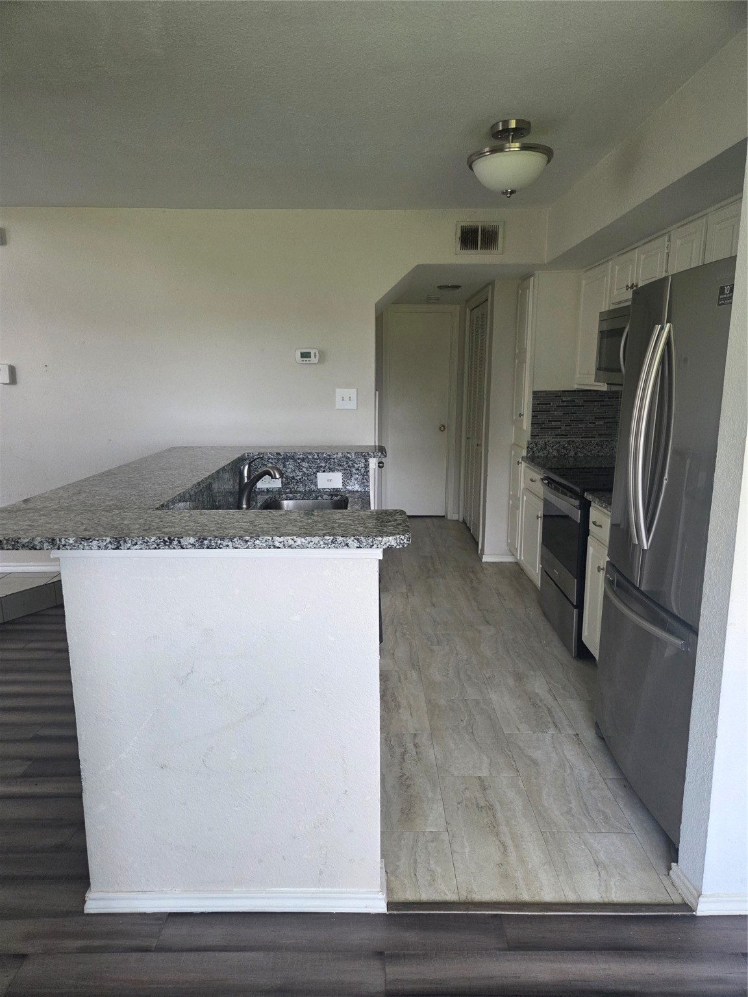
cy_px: 498
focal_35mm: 23
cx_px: 374
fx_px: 663
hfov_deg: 58.9
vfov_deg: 73.9
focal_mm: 5.4
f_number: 1.8
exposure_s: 1/120
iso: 200
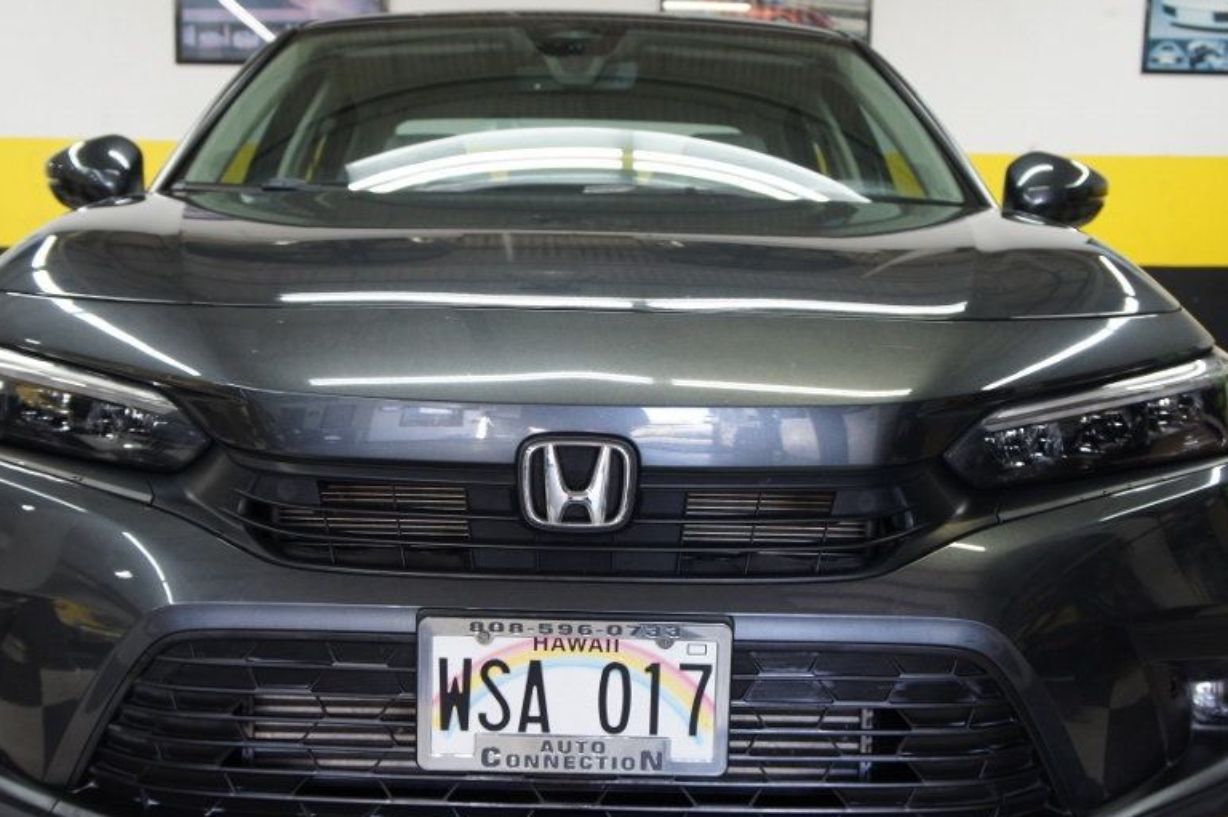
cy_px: 498
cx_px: 561
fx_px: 1636
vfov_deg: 28.0
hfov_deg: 41.1
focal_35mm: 48
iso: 400
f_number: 4
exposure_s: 1/40
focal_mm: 24
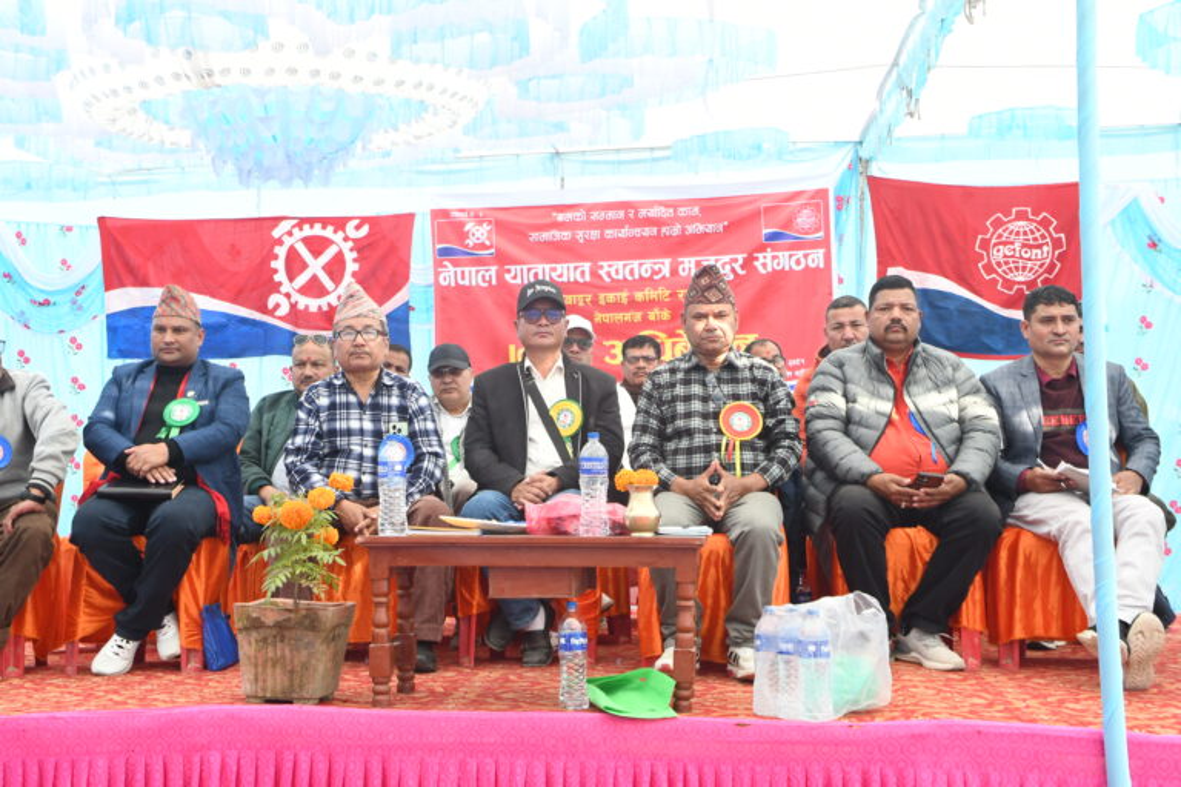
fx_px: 1575
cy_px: 394
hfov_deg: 41.1
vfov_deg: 28.1
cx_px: 590
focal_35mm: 48
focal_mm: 32
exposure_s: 1/200
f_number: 5
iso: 800
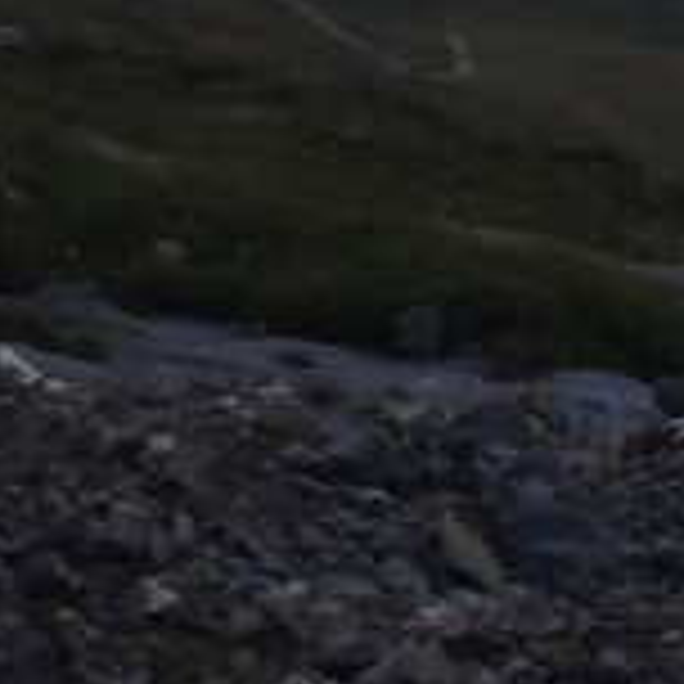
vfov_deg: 7.4
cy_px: -873
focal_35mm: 225
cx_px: 1454
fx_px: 5030
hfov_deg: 7.4
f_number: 5
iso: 80
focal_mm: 6.53
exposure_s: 1/500
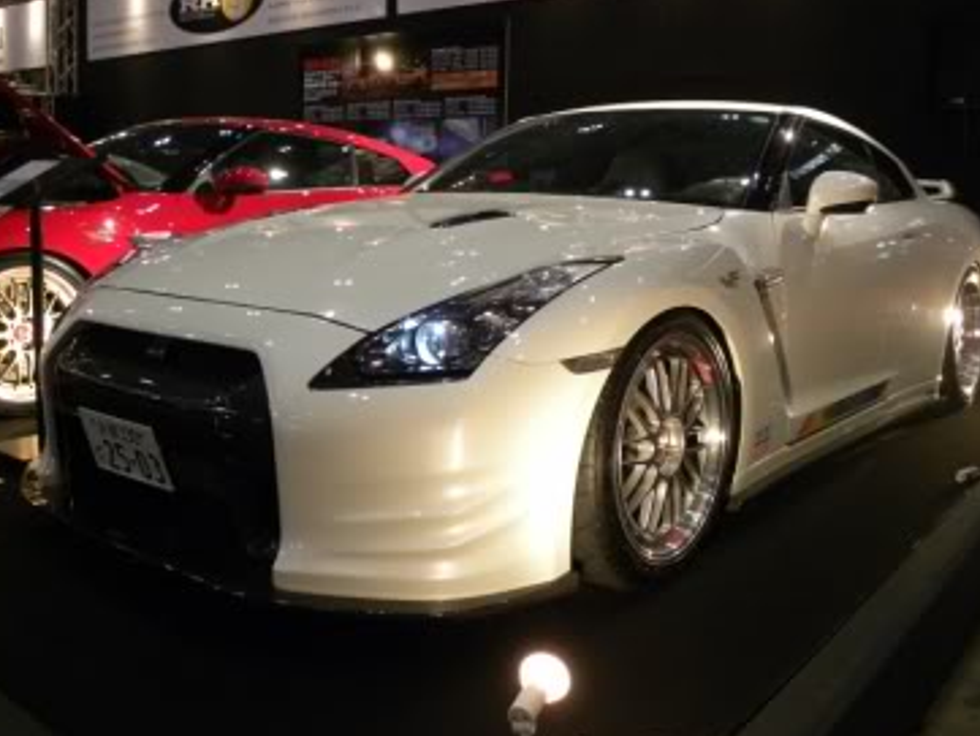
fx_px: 1020
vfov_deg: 39.6
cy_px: 310
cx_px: 486
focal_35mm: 36
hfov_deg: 51.3
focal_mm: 5.2
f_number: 2.8
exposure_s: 1/74
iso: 325
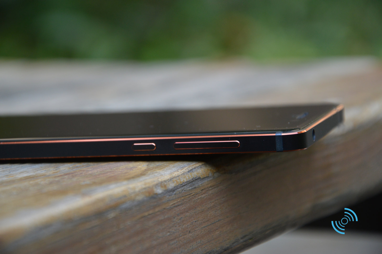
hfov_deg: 13.1
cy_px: 127
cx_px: 191
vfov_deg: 8.7
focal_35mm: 158
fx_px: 1670
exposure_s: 1/125
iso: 450
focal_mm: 105
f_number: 5.6
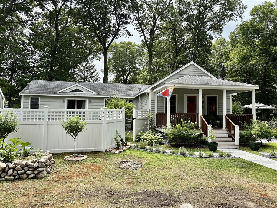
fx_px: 208
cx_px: 138
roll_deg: -0.6
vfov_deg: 53.1
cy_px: 104
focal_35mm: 26
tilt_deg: +2.4
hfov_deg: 67.3
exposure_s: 1/2208
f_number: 1.6
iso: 64
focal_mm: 5.96
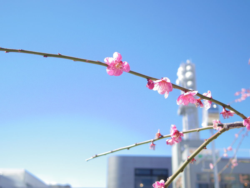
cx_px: 125
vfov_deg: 30.9
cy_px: 94
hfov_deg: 40.4
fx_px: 339
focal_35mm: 47
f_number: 1.9
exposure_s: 1/2000
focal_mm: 8.5
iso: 125
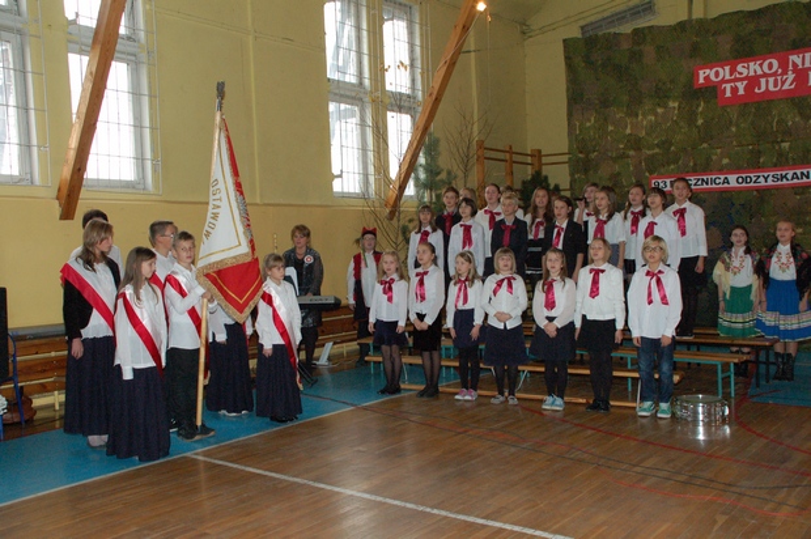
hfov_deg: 53.2
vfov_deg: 36.8
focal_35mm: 36
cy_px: 270
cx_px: 406
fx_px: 810
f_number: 5.6
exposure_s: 1/60
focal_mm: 24
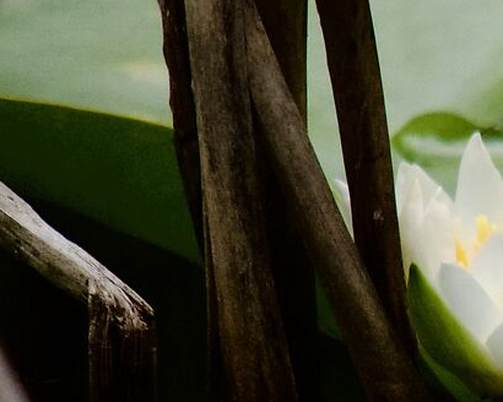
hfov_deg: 1.2
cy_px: 680
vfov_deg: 0.9
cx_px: 1444
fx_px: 24519
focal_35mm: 1647
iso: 800
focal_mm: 200
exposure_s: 1/1500
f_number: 4.8
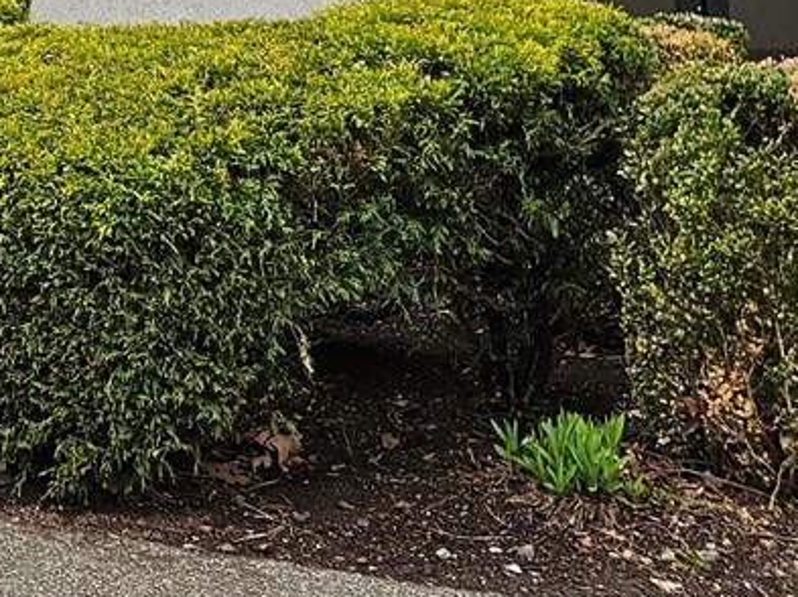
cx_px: -469
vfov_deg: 11.0
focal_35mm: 120
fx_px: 2764
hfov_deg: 15.0
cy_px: -674
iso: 40
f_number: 1.8
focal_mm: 5.4
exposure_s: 1/719
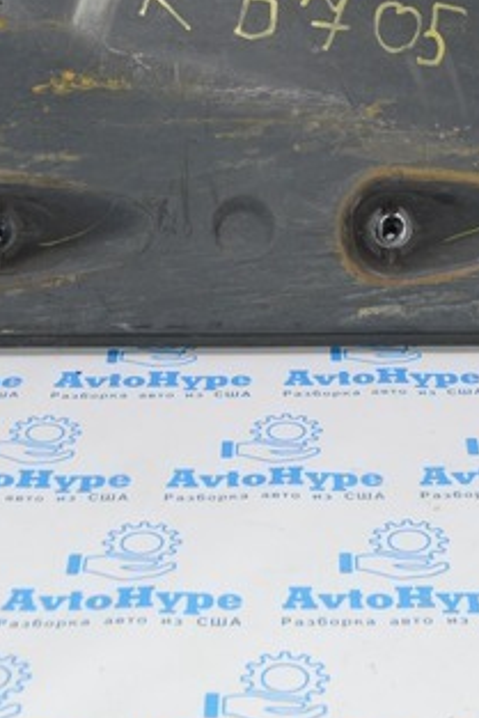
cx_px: 234
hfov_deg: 14.0
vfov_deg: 20.1
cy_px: -13
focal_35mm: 98
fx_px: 1954
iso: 400
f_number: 4
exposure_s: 1/100
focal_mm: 20
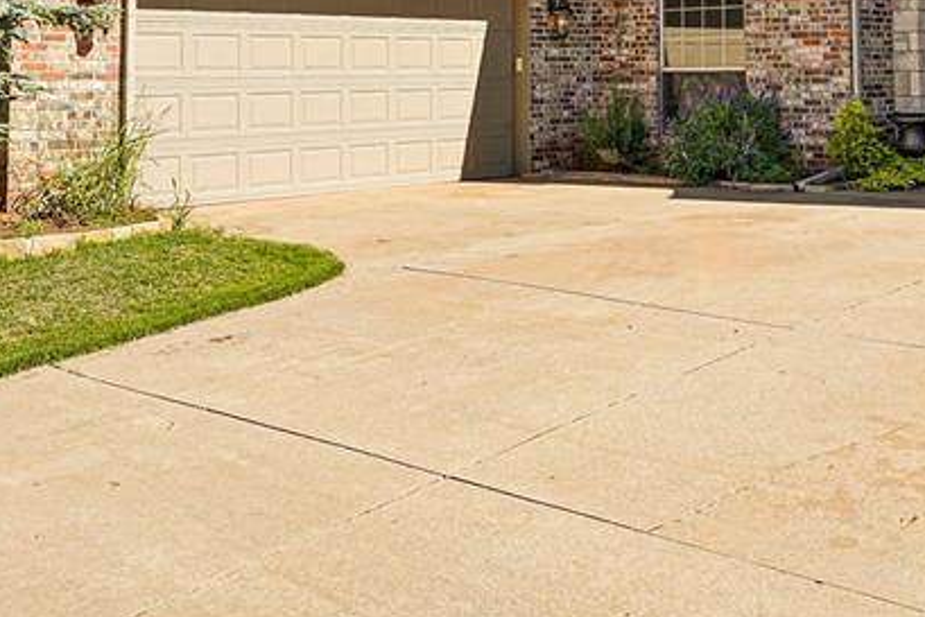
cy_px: -50
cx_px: 643
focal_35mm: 52
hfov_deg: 37.4
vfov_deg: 24.3
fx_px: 1343
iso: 100
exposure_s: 1/250
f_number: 8
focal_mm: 20.9
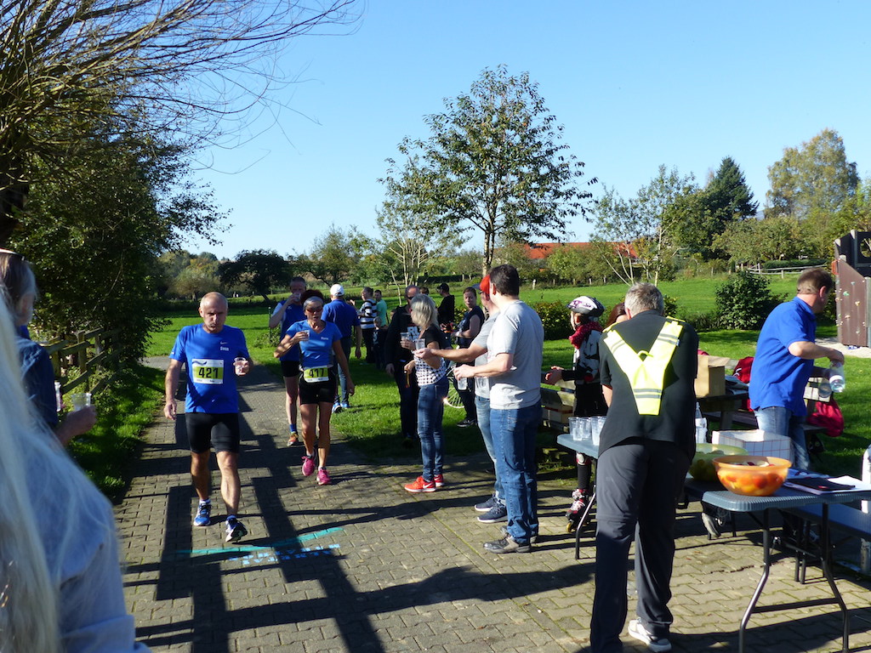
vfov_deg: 41.8
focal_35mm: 34
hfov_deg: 54.0
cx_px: 436
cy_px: 326
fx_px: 856
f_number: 4
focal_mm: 6
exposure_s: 1/640
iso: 100
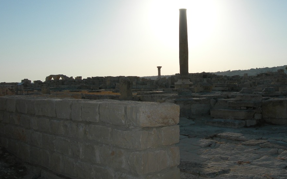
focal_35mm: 47
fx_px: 367
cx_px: 165
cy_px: 72
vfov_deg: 27.3
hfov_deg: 42.5
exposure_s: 1/1300
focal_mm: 7.8
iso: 50
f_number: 4.8
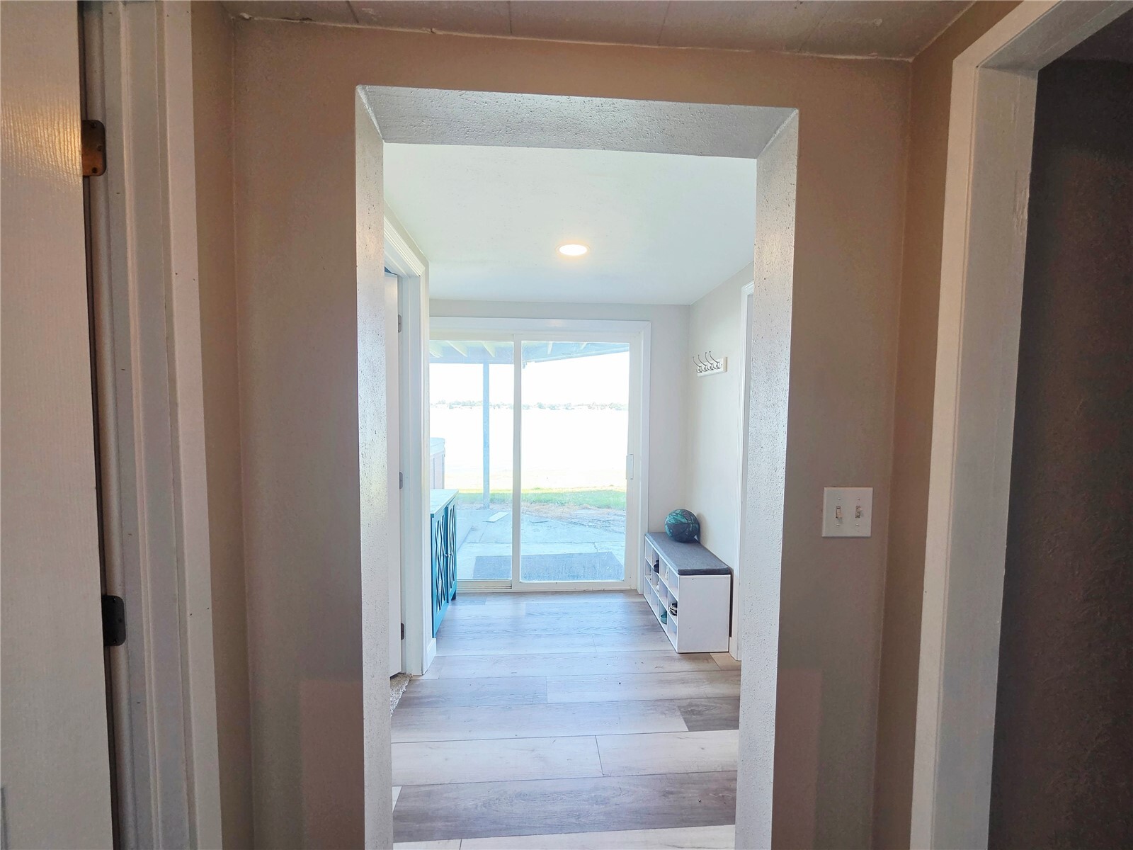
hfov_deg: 106.2
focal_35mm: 13
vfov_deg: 89.9
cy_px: 425
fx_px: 425
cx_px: 566
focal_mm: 2.2
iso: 125
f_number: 2.2
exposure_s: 1/120
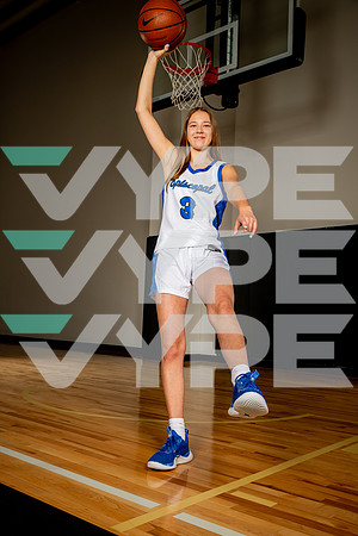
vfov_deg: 54.4
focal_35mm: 35
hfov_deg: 37.9
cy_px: 268
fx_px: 522
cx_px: 179
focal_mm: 35
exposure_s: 1/500
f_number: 8
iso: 250
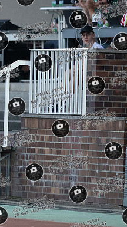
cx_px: 11
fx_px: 3875
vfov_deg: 3.3
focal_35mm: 646
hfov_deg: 1.9
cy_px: 91
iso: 4000
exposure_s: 1/1600
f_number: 3.2
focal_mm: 300
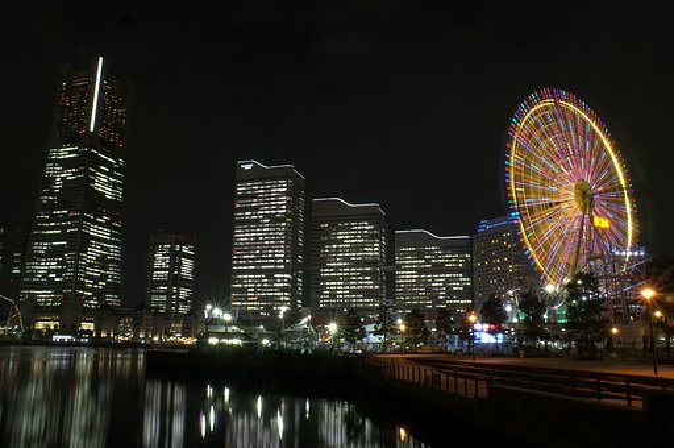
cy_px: 224
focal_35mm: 27
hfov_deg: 67.4
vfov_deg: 47.8
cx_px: 337
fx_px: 505
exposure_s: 15
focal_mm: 18
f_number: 22
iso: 80
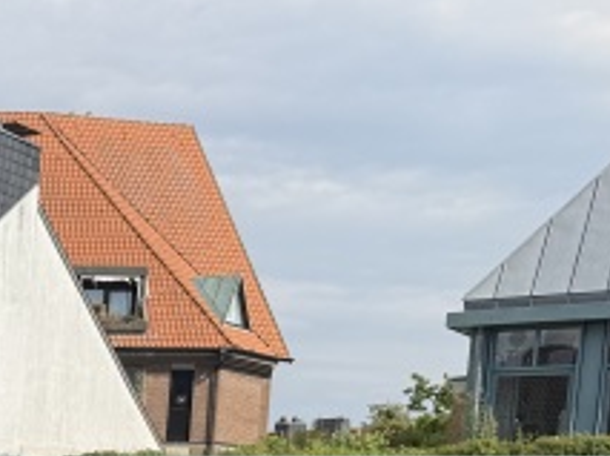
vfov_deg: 16.6
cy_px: 721
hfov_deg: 21.1
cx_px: -298
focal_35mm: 79
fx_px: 1390
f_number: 1.78
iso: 80
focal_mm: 6.76
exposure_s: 1/5714
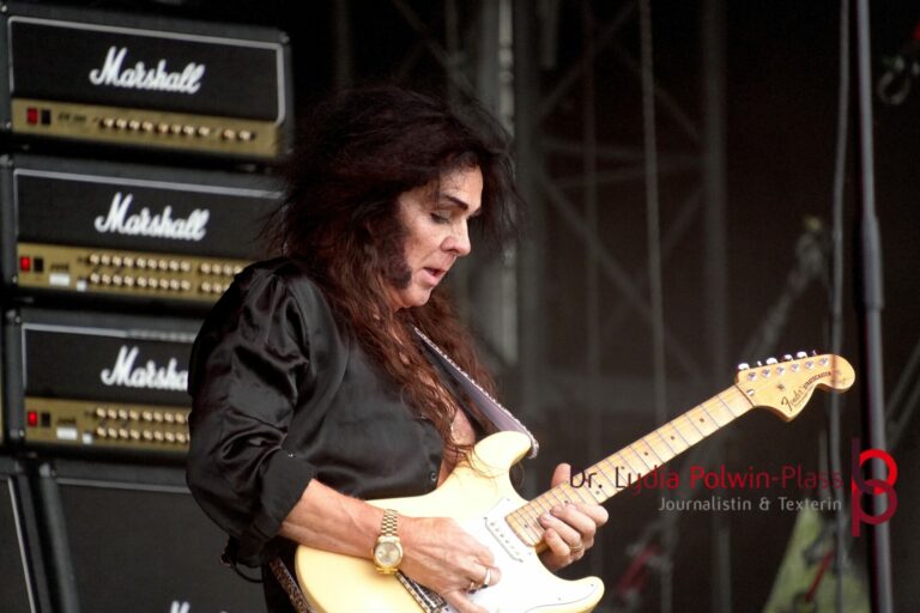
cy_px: 306
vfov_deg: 3.4
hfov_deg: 5.1
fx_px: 10273
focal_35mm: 402
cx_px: 460
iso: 1600
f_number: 6.3
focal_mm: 268
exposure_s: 1/500
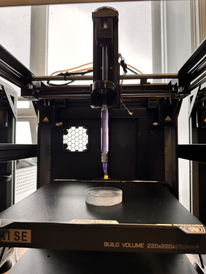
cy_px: 137
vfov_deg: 71.6
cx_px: 103
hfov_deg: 56.8
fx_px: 190
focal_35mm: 24
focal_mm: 6.86
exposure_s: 1/120
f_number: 1.78
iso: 100
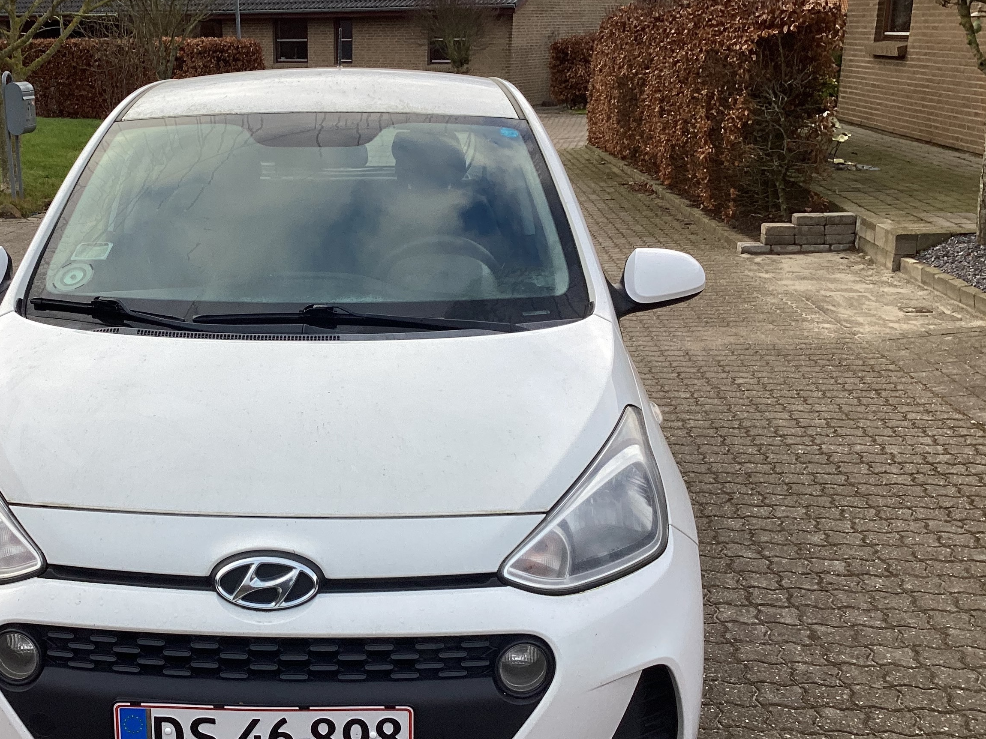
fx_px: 1253
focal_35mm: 44
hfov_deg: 42.2
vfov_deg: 32.9
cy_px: 397
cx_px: 304
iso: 25
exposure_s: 1/214
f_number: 2.4
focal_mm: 3.3
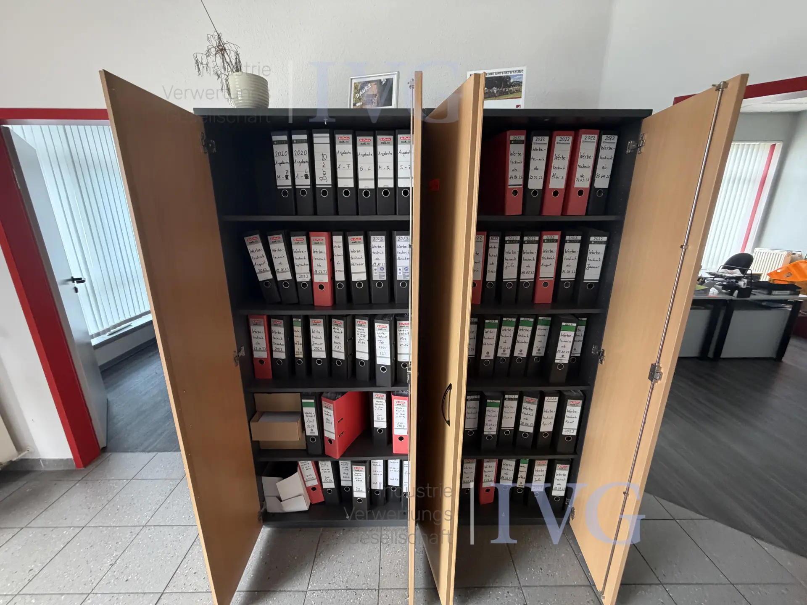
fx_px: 326
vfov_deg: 85.7
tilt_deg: -14.6
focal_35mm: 14
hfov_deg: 102.1
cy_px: 302
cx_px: 404
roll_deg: +0.8
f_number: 2.2
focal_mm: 2.22
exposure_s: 1/70
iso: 320
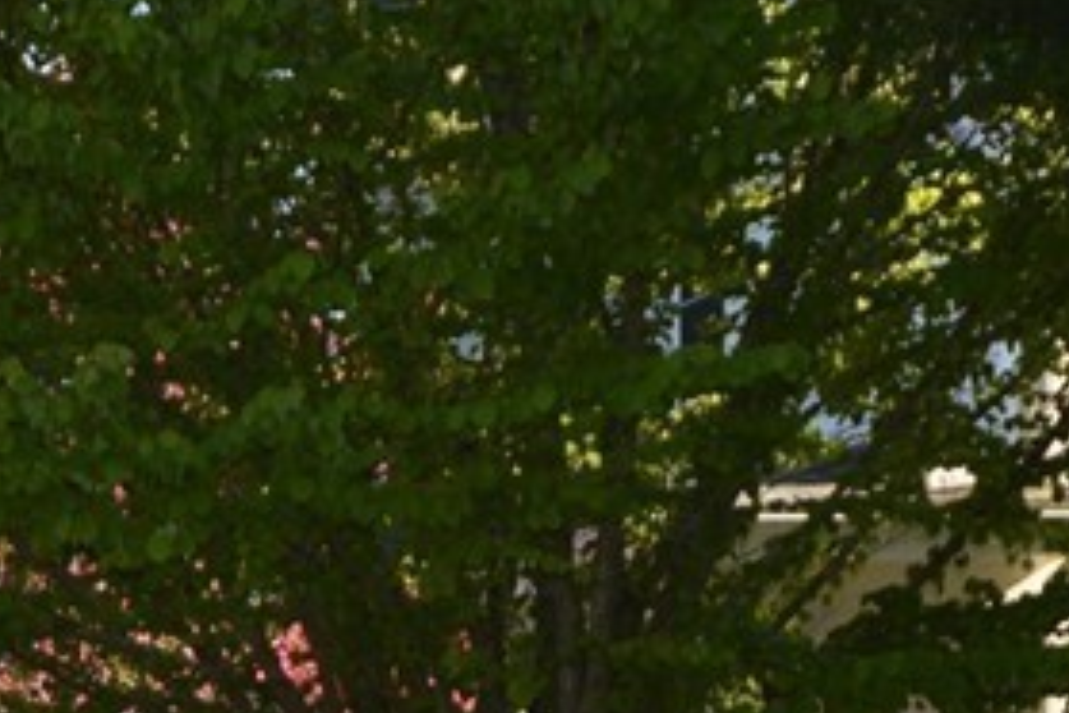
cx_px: 184
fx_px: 3919
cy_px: 1267
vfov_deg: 9.9
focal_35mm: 132
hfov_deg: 15.4
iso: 100
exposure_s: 1/200
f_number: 4.5
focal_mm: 24
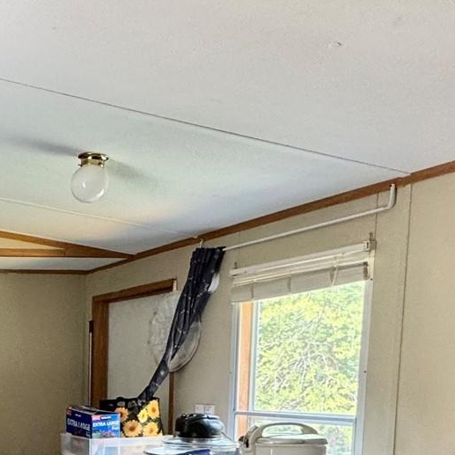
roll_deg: +1.3
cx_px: -125
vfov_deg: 31.8
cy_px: 463
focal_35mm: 49
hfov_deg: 28.8
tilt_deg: -7.8
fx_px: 729
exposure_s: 1/99
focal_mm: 2.22
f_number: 2.2
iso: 200
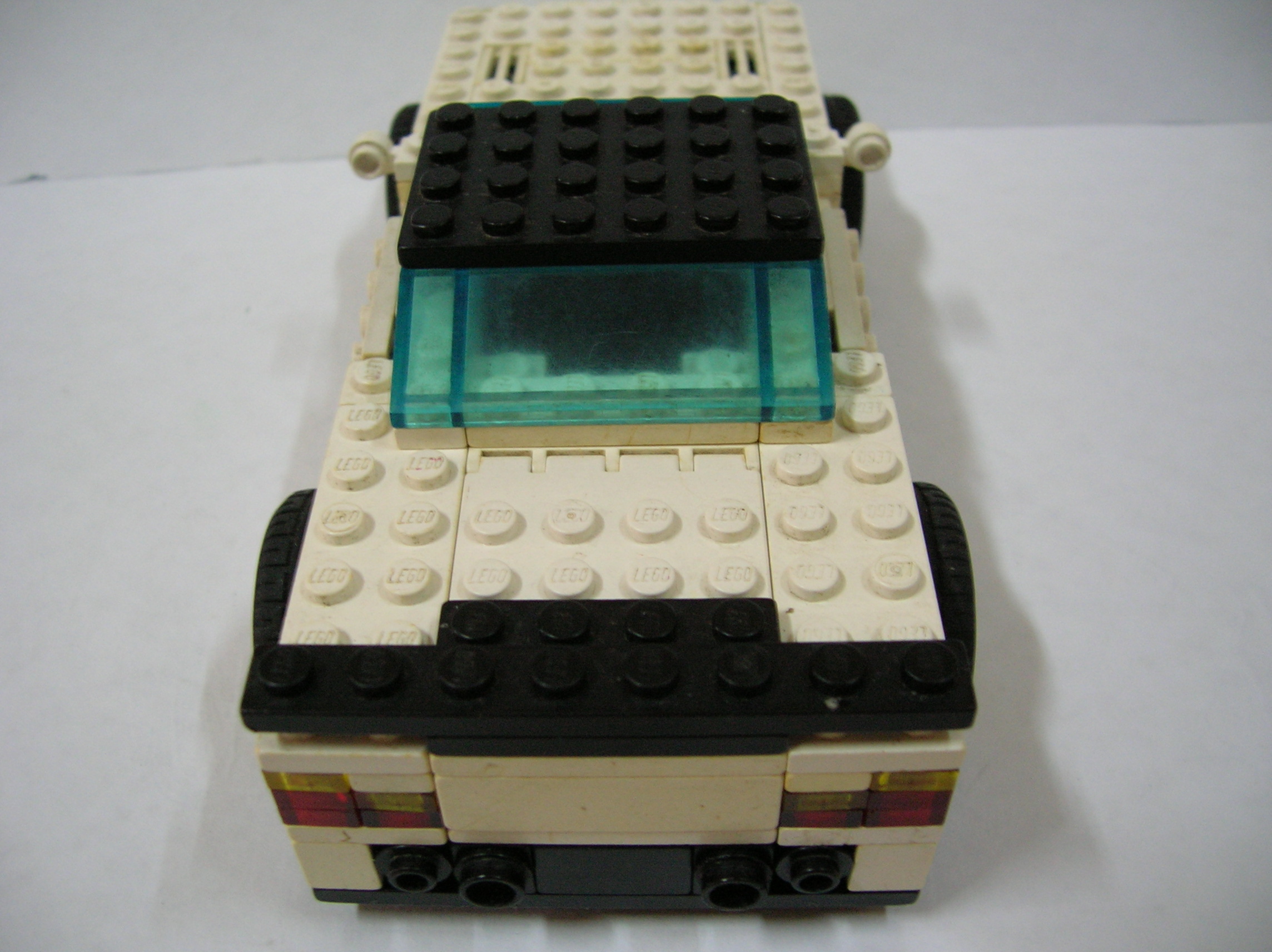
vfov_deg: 41.7
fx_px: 1248
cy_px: 476
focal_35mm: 34
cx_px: 636
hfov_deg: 54.0
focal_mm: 5.7
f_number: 2.9
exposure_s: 1/6.5
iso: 100
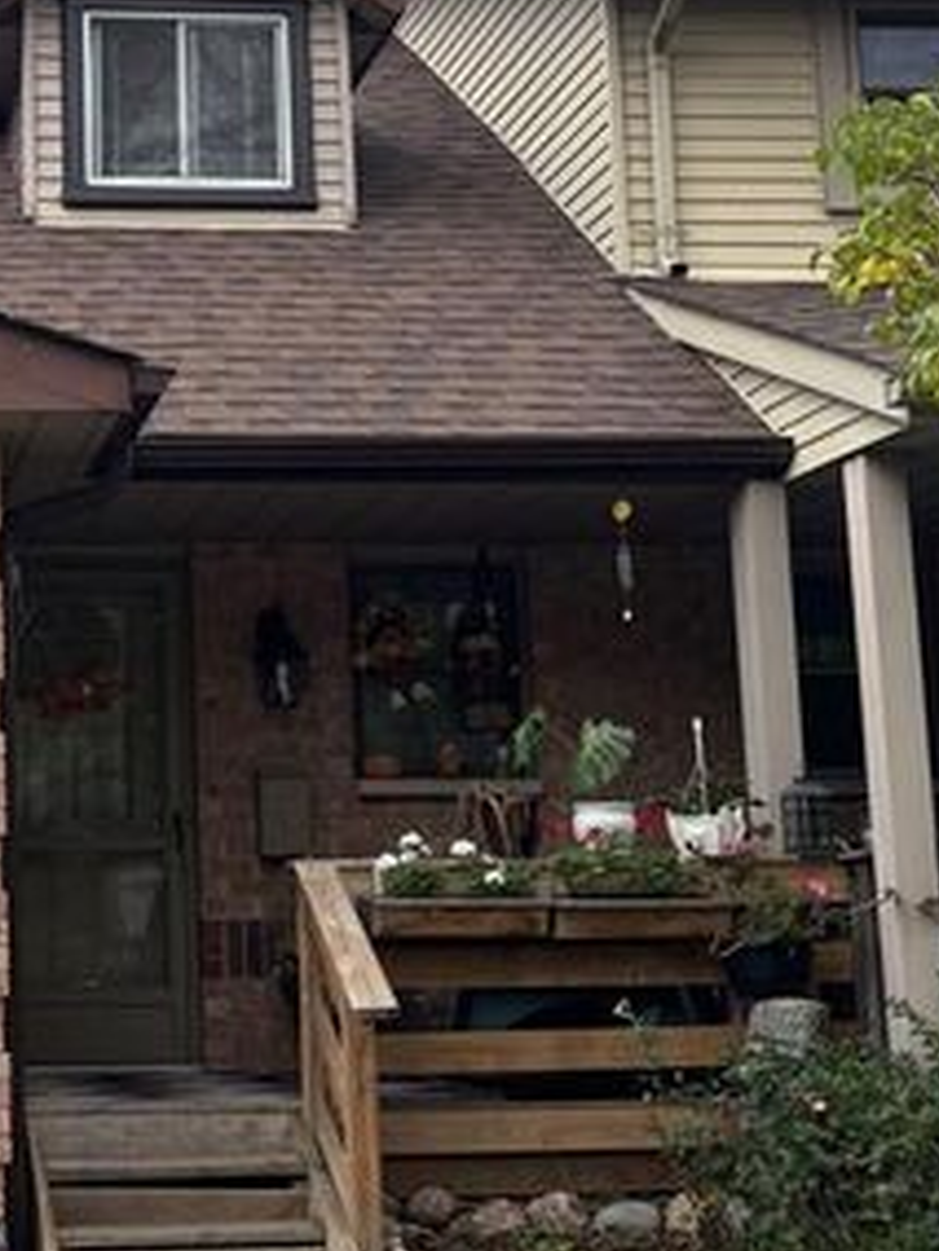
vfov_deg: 31.7
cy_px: 562
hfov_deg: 23.0
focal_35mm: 61
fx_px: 2206
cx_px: -13
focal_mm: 5.96
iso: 50
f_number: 1.6
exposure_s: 1/763
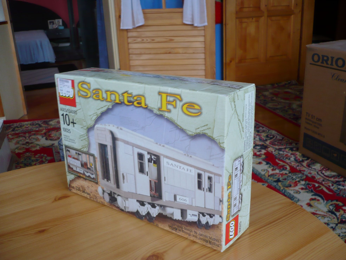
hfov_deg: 52.6
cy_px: 130
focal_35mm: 35
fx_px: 350
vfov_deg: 40.7
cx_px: 173
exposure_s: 1/25
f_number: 2.8
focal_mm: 5.8
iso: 100
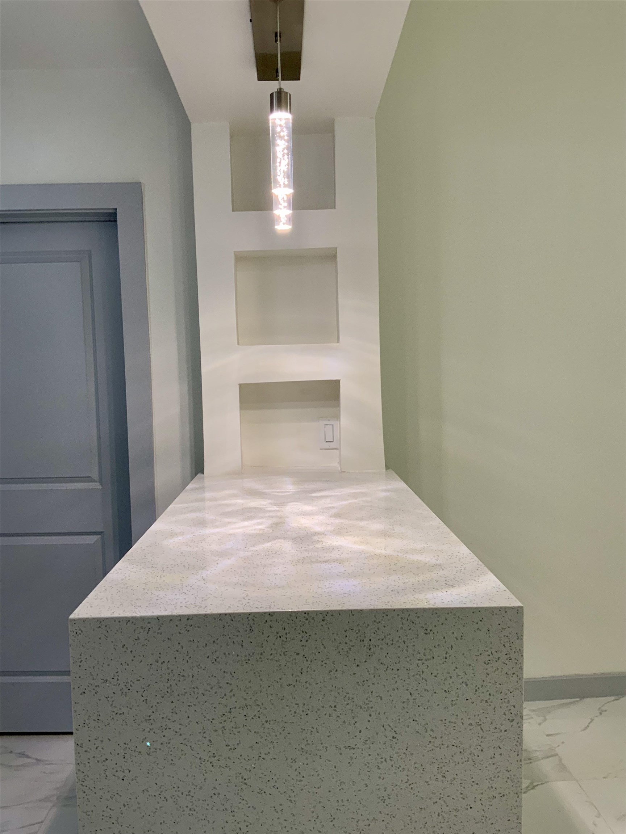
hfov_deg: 48.2
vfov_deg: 61.7
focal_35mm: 29
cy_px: 417
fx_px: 699
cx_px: 313
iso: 64
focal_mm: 3
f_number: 1.8
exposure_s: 1/120
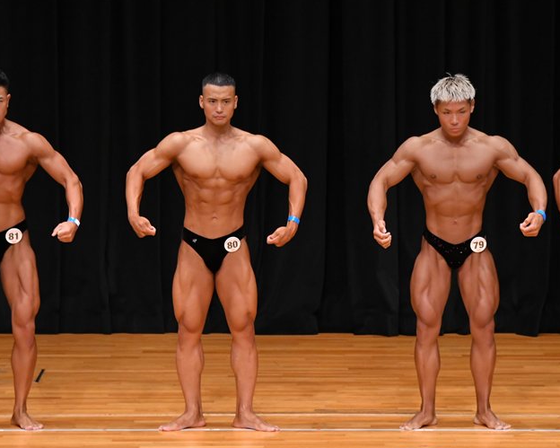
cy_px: 226
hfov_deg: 6.5
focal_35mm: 297
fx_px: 4922
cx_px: 316
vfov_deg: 5.2
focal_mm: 170
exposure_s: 1/400
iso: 3200
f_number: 5.6
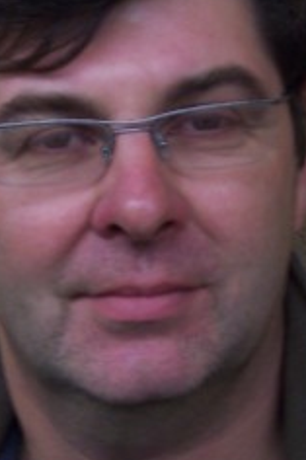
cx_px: 99
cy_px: 240
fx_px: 2043
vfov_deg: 12.8
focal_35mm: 160
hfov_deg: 8.6
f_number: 4
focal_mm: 17.1
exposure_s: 1/8
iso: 160
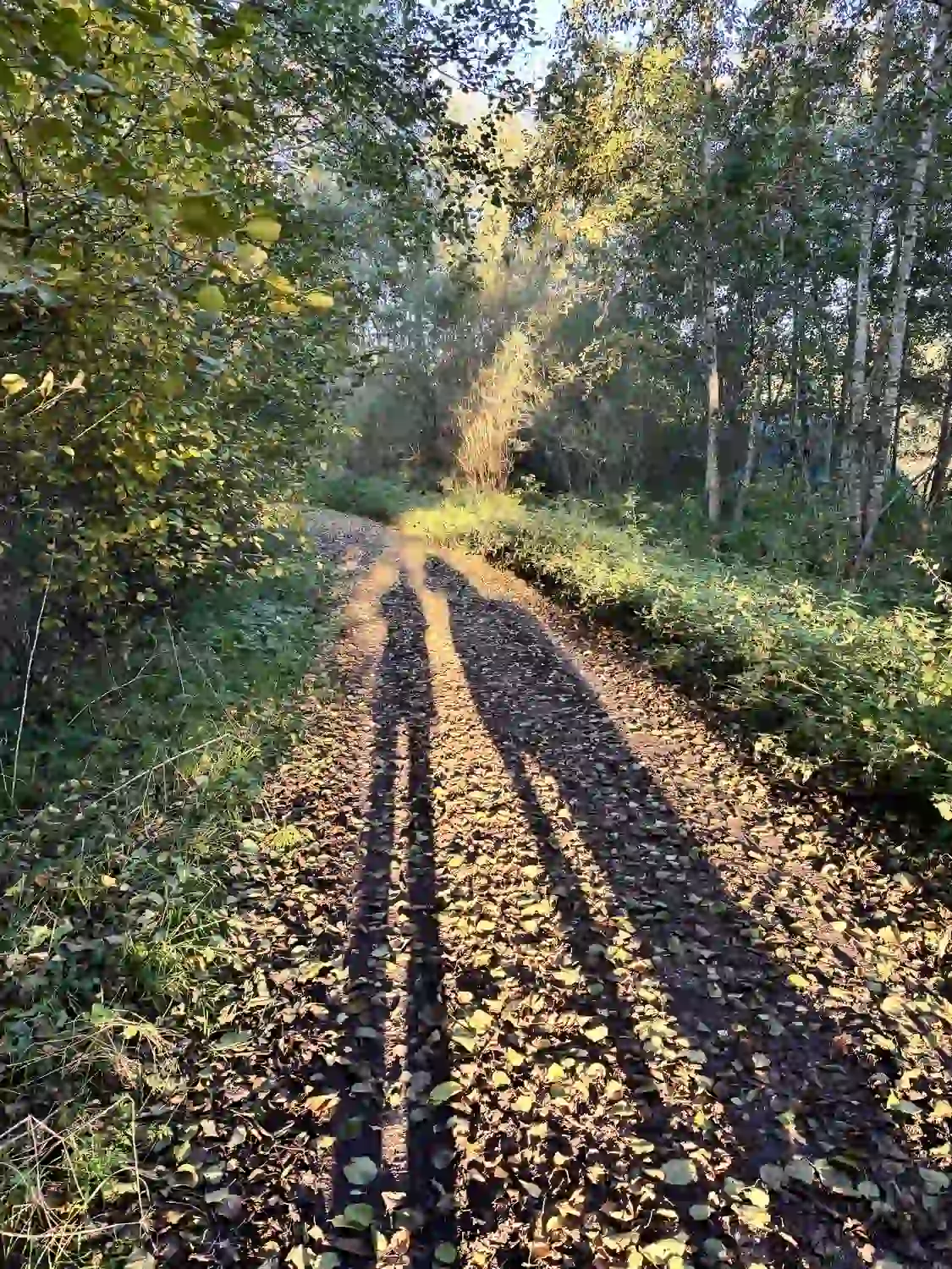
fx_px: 953
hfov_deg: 53.1
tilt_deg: -8.6
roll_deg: -1.9
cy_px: 634
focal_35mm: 26
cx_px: 476
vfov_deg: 67.3
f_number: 1.6
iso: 100
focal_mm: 5.96
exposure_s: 1/121
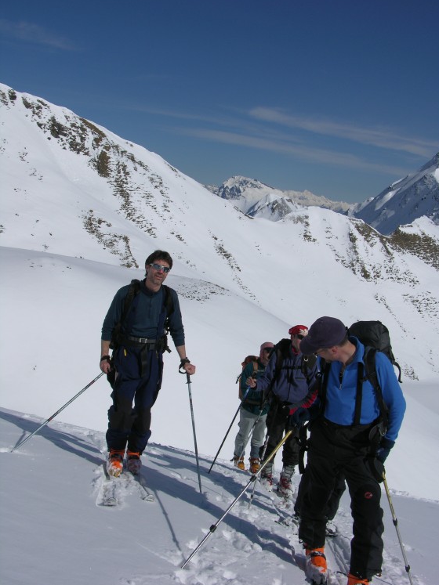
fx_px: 609
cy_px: 290
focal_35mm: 36
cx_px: 225
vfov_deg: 51.4
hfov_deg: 39.6
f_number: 8
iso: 50
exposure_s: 1/643
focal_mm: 8.9
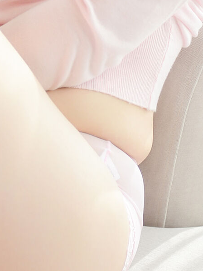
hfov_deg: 6.2
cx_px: 55
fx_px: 1868
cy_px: -84
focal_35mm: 239
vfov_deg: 8.2
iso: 160
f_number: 2.8
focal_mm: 55
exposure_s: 1/125
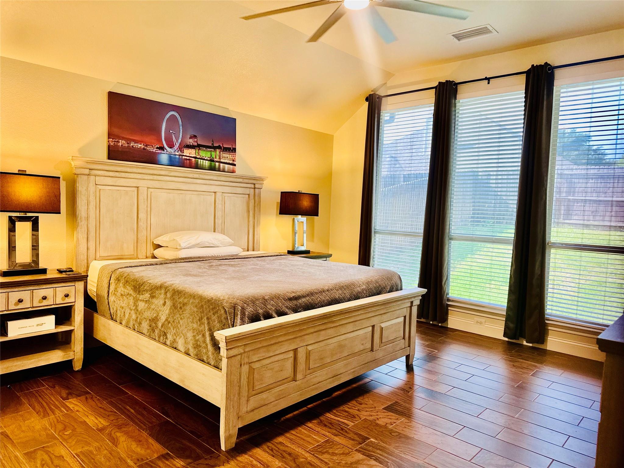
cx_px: 312
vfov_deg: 56.8
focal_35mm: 24
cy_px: 234
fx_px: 433
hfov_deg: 71.6
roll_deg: -2.4
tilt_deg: -3.1
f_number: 1.78
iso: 160
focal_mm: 6.86
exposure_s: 1/60
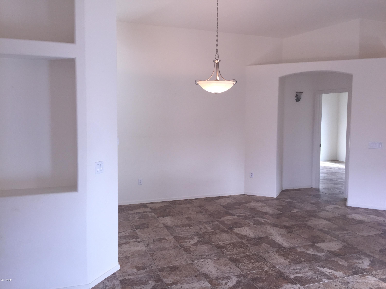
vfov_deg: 48.2
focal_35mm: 29
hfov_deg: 61.7
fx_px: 323
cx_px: 193
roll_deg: -0.8
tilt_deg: -4.6
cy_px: 144
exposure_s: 1/60
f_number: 2.2
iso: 40
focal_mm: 4.15
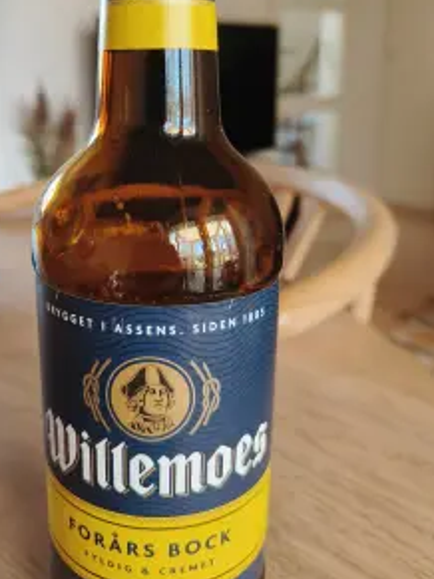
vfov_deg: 54.9
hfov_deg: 42.5
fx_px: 552
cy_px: 229
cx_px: 155
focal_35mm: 33
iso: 125
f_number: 3.2
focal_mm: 5.59
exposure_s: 1/50
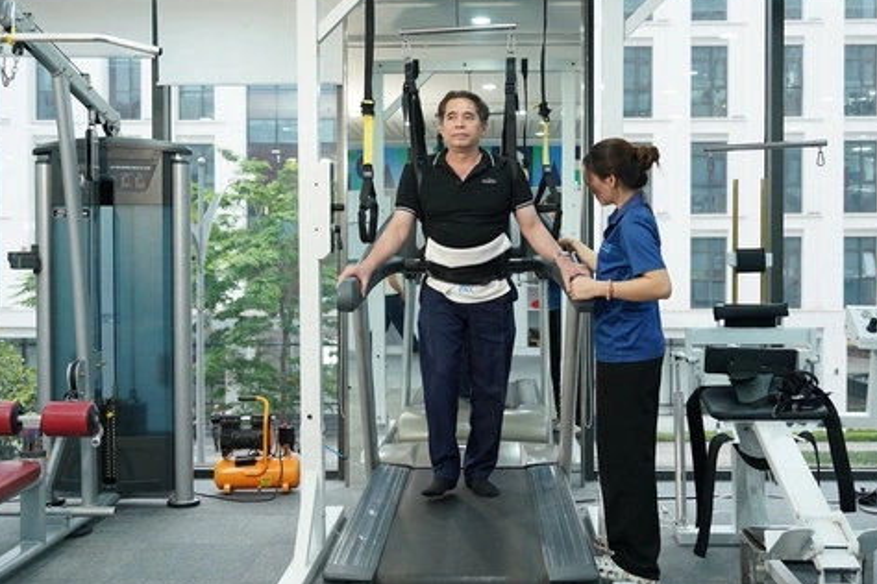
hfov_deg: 45.4
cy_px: 273
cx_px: 468
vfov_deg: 31.2
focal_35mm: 43
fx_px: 1047
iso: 640
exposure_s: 1/125
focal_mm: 30
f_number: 3.2
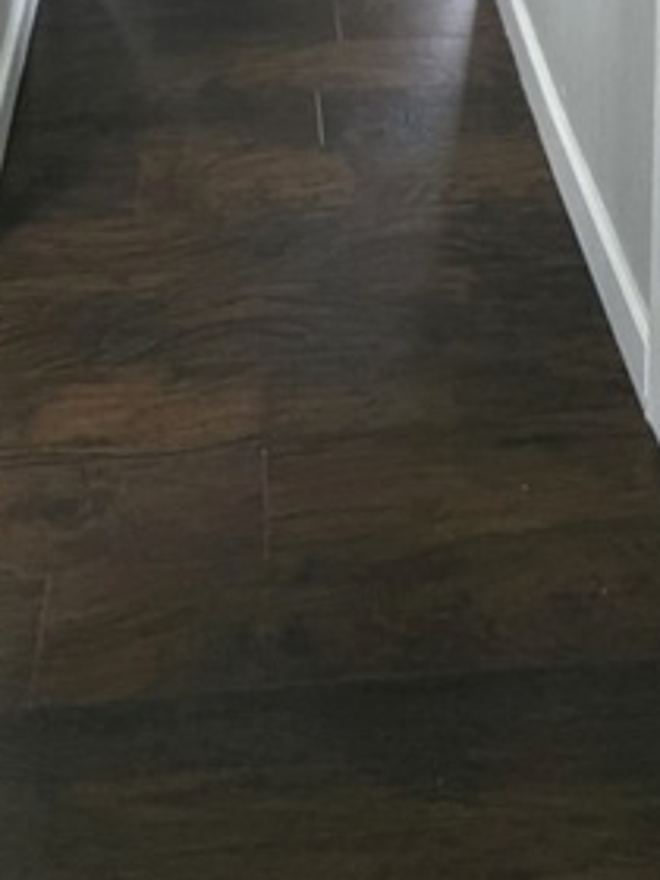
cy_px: -585
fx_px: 1373
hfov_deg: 27.0
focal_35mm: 54
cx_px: 321
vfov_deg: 23.8
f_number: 2.2
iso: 320
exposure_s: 1/120
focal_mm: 2.22
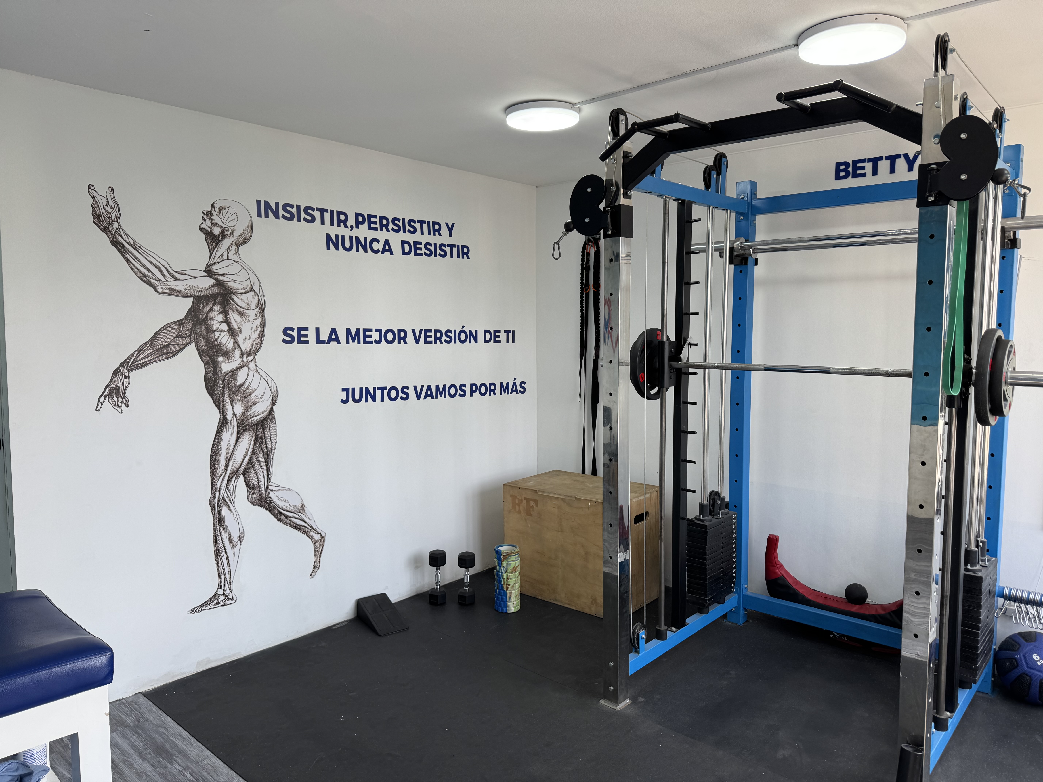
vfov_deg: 56.8
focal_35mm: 24
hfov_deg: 71.6
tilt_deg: -4.6
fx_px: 723
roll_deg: +0.2
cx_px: 522
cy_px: 391
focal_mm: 6.76
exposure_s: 1/366
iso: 80
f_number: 1.78
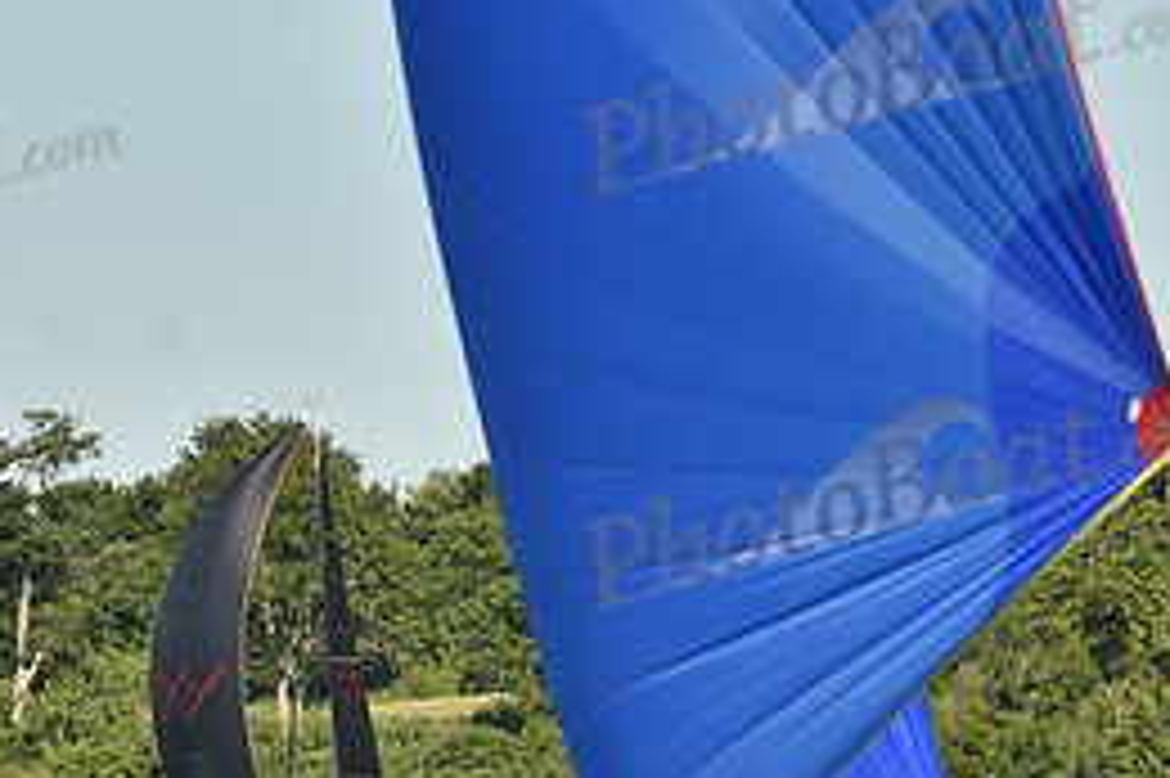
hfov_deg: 4.6
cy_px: 789
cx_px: 356
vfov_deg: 3.1
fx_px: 14518
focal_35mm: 447
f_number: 7.1
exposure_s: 1/1000
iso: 250
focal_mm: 200
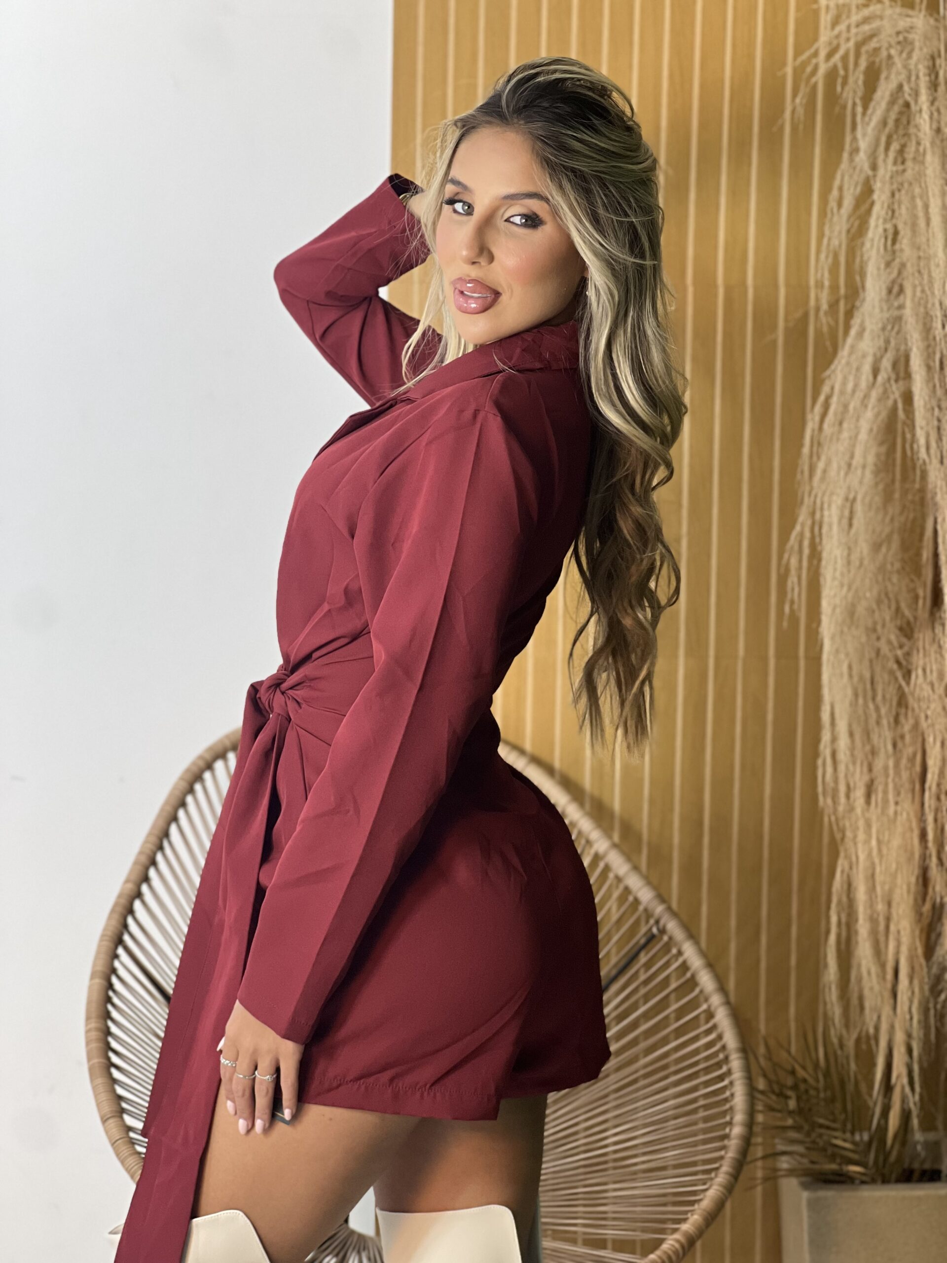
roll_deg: +0.1
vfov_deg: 25.3
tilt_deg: -4.6
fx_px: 2809
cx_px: 474
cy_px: 632
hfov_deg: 19.1
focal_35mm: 77
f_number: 2.8
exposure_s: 1/120
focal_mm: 9
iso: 160
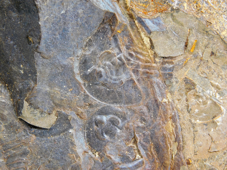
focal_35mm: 184
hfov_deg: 10.7
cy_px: 85
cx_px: 114
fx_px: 1207
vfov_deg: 8.1
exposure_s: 1/80
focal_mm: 32.7
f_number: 5.4
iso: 125
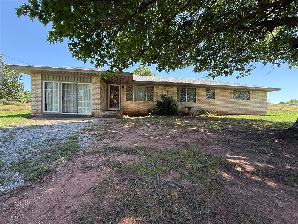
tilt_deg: -0.5
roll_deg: -0.4
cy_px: 112
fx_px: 121
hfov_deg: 102.1
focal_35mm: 14
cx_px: 149
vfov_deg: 85.7
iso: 64
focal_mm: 2.22
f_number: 2.2
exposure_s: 1/268
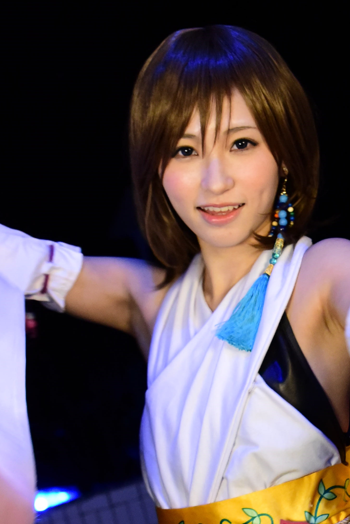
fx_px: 1399
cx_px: 301
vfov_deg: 20.5
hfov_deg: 14.2
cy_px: 534
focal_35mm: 96
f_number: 4.5
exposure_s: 1/100
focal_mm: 35
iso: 5000
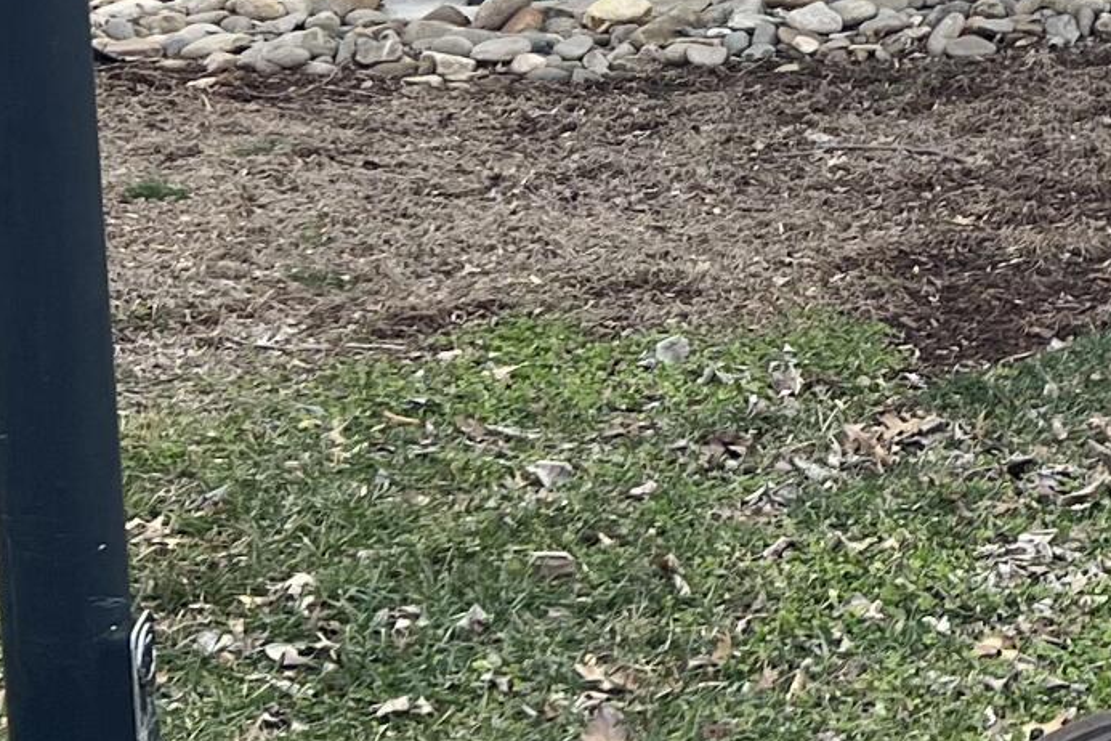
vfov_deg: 11.4
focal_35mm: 117
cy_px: -245
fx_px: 3610
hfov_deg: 16.2
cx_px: 1579
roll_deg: +2.5
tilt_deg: -6.9
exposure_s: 1/728
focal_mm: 5.7
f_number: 1.5
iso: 50
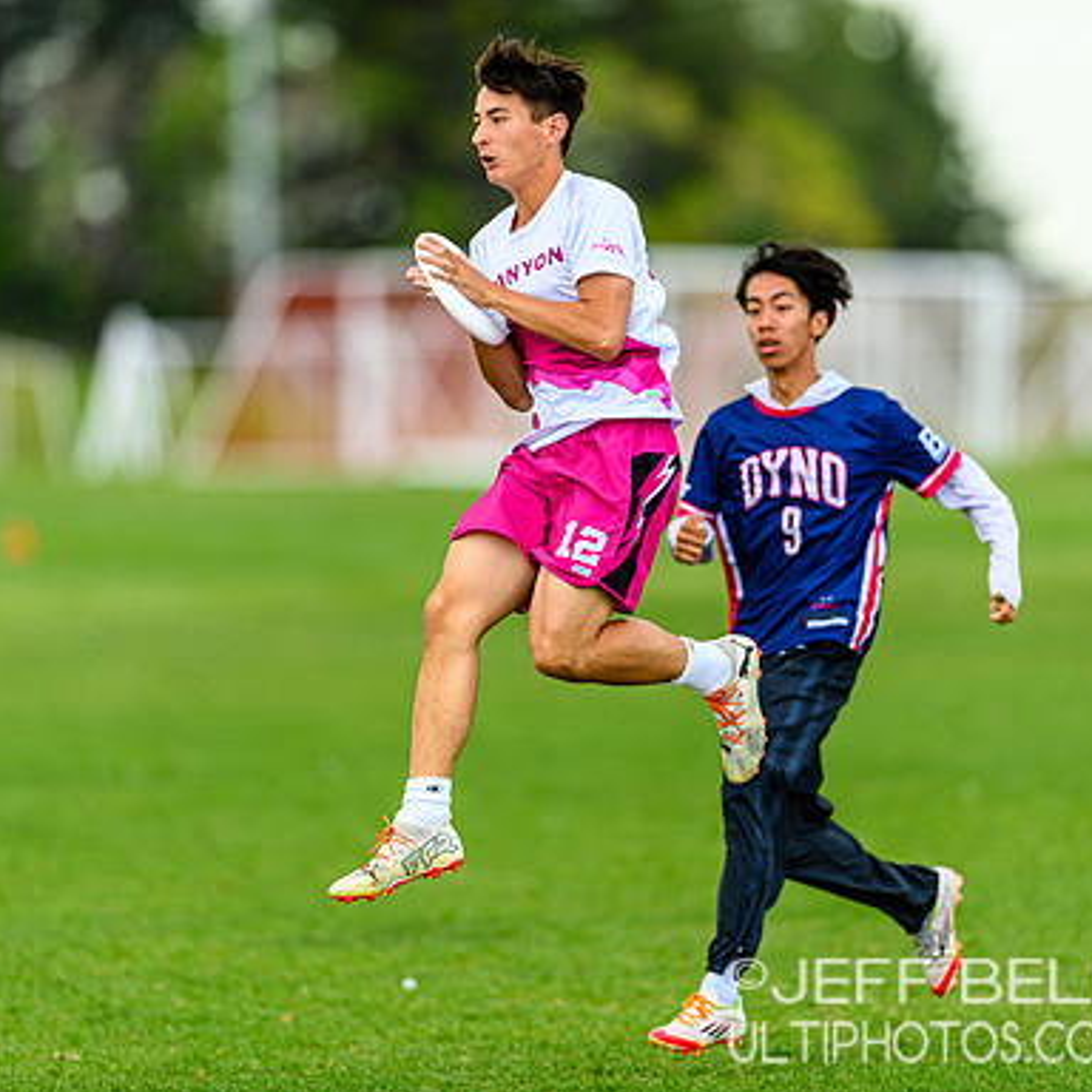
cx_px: 540
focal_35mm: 513
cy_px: 547
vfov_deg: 3.4
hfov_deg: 3.4
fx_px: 18309
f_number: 3.2
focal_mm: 400
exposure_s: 1/1250
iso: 250
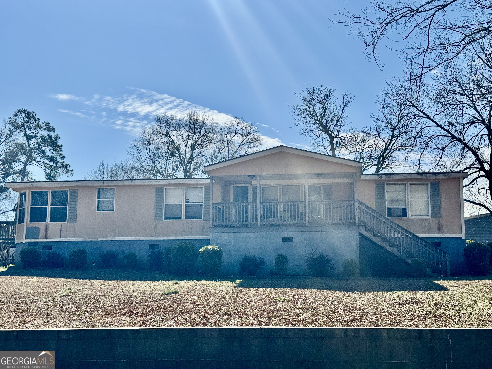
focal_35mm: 48
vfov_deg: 30.3
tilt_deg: +9.4
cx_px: 246
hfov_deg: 39.7
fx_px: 682
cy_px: 184
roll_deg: -0.1
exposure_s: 1/12500
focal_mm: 6.76
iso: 80
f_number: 1.78
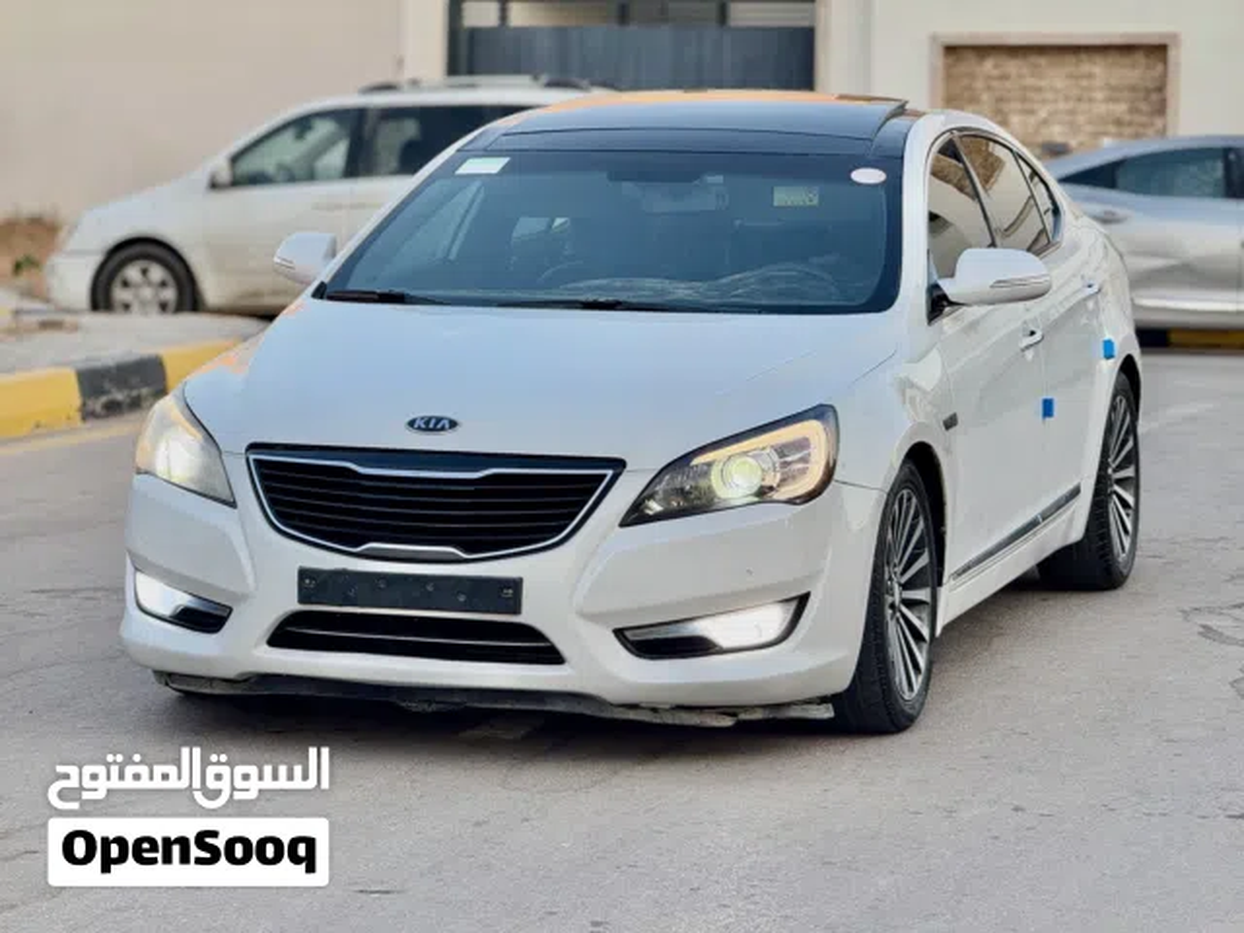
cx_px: 622
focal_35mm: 120
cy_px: 466
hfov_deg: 16.4
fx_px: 4312
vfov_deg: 12.3
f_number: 2.8
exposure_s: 1/99
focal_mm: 15.66
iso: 64
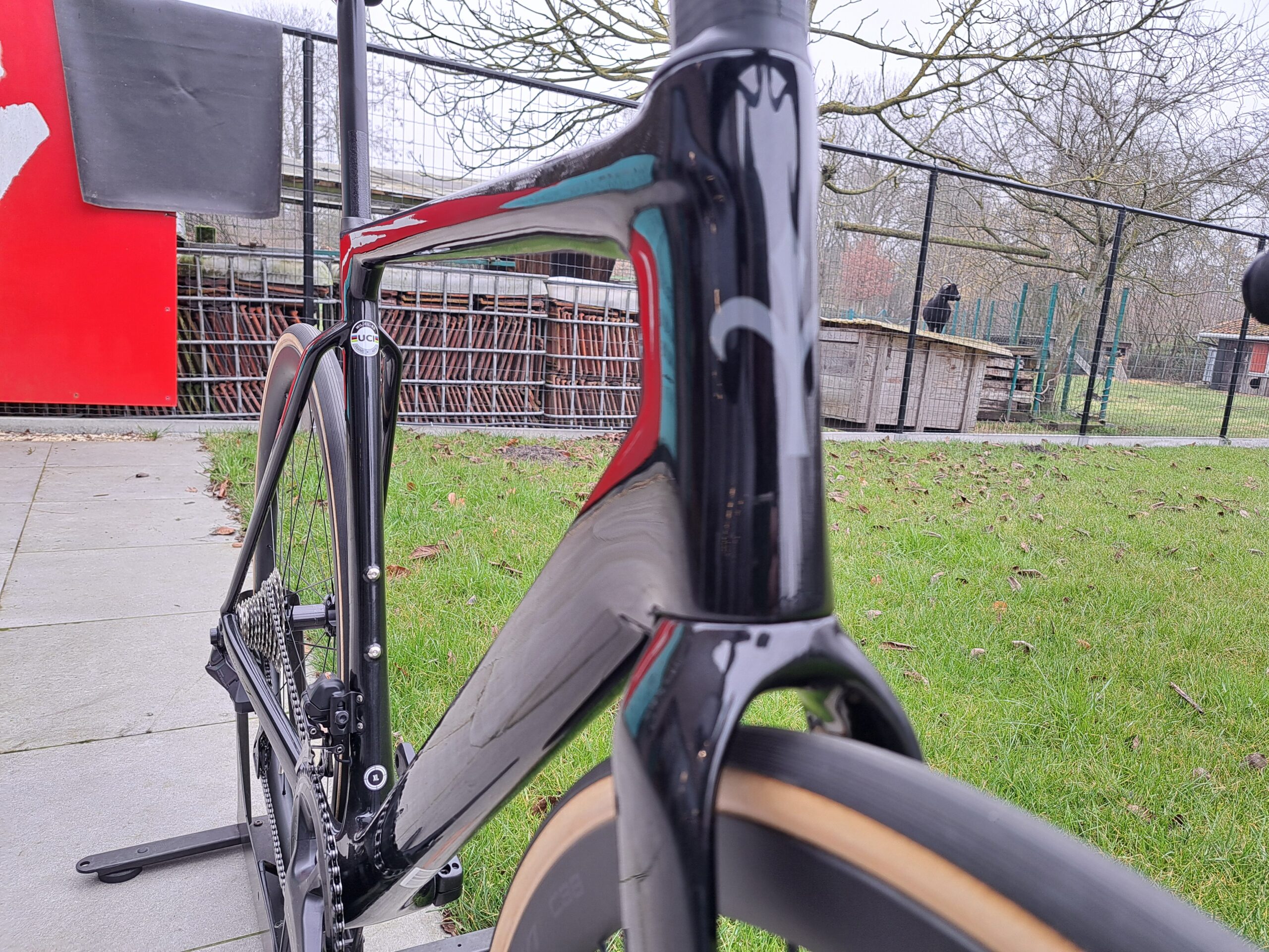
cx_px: 634
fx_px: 880
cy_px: 476
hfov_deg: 71.6
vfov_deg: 56.8
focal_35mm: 24
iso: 50
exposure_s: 1/50
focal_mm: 5.23
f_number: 1.8
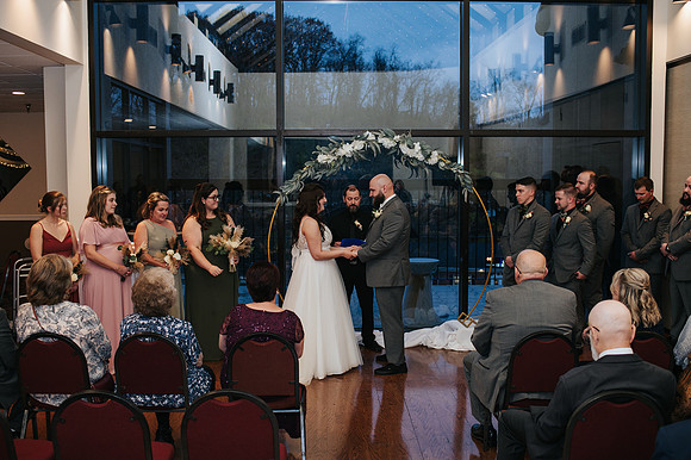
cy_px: 230
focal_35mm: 37
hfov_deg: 52.5
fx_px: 701
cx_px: 346
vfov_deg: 36.3
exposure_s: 1/200
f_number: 3.2
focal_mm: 35
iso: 800
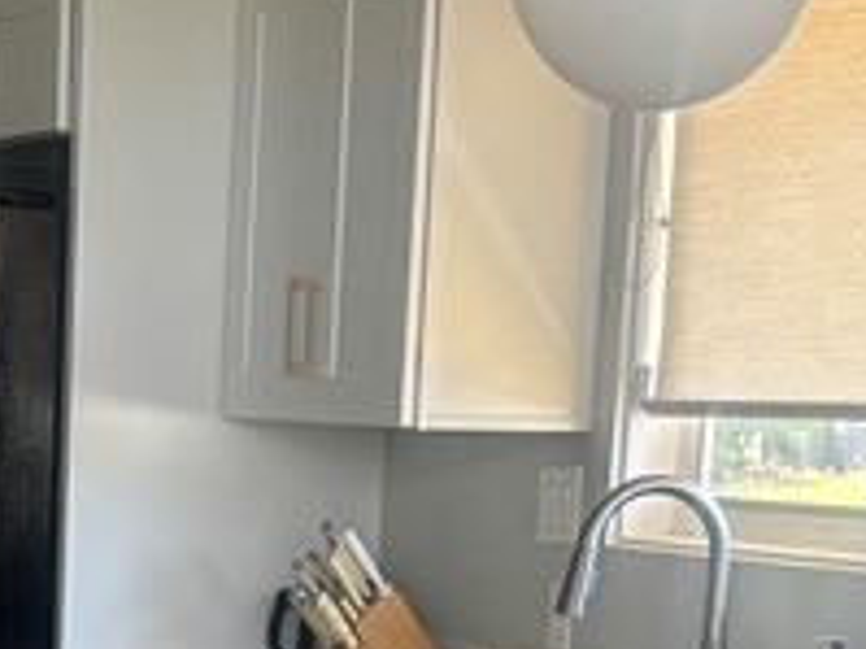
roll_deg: -1.7
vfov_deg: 10.6
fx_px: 3350
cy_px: 1024
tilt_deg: -11.0
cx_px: 48
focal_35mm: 134
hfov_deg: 14.5
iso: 125
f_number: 1.6
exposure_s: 1/121
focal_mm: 5.96
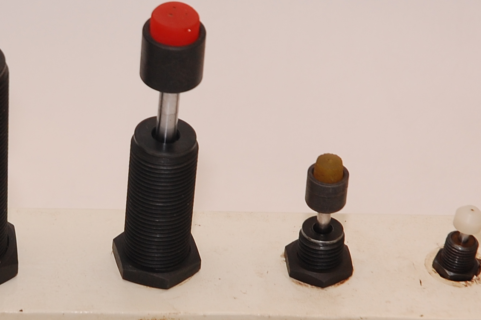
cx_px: 104
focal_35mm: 224
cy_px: 153
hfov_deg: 9.2
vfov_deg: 6.1
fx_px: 2990
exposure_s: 1/200
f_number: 5.6
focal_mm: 56
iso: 200
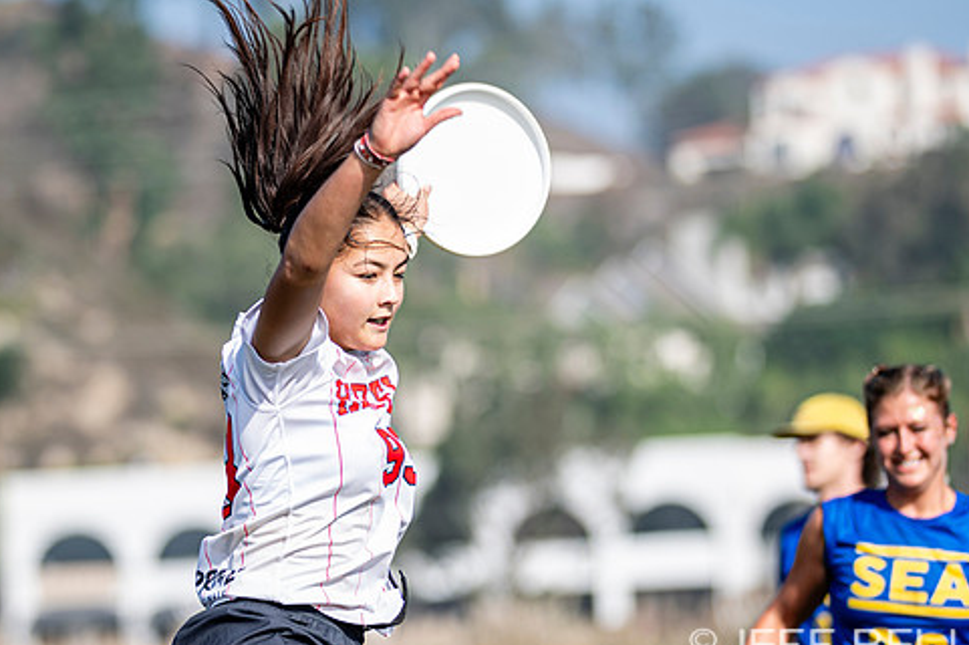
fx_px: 7128
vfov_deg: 5.2
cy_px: 391
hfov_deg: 7.8
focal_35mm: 265
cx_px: 420
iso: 100
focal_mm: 160
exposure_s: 1/1250
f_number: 3.2
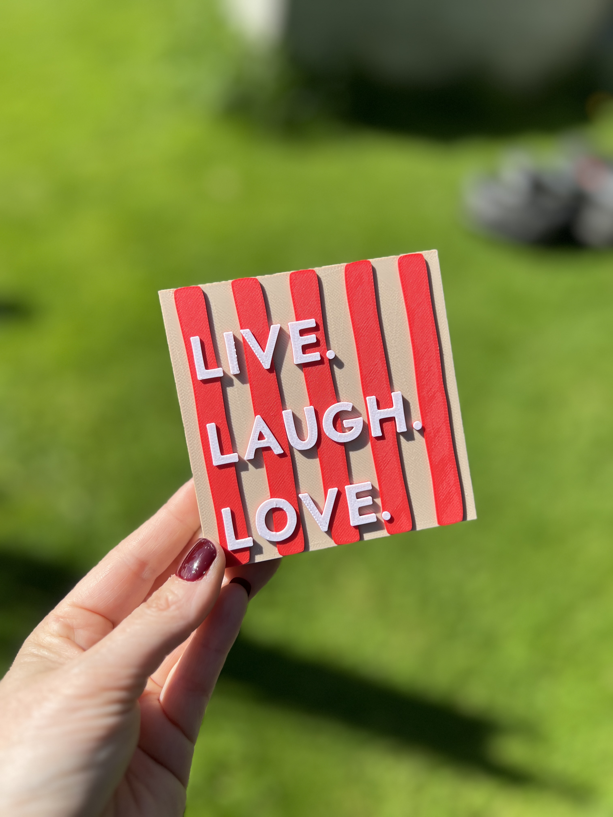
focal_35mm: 26
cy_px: 408
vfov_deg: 67.3
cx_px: 306
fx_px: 614
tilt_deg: -45.6
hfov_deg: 53.1
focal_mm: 5.7
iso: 50
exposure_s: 1/3165
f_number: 1.5
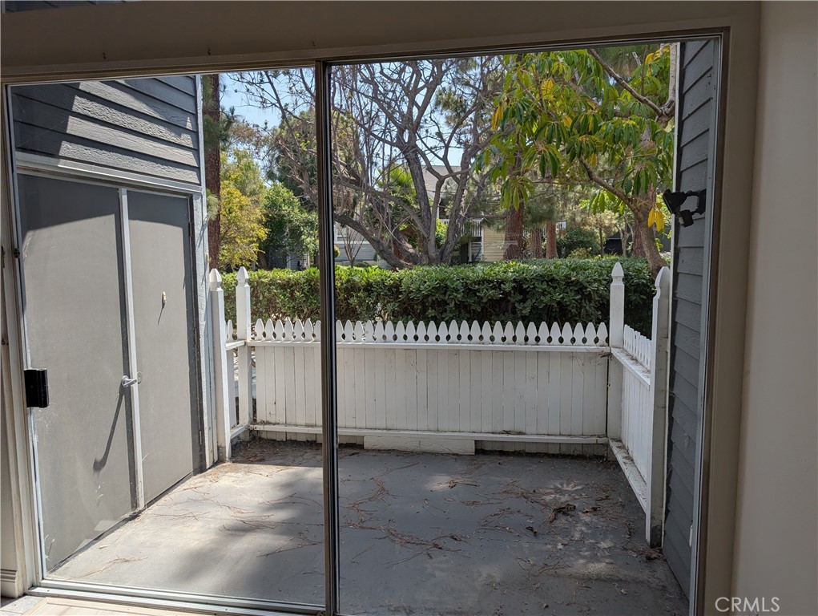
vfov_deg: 56.9
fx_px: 568
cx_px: 409
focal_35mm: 24
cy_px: 308
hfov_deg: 71.5
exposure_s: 1/703
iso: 23
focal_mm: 6.9
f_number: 1.68
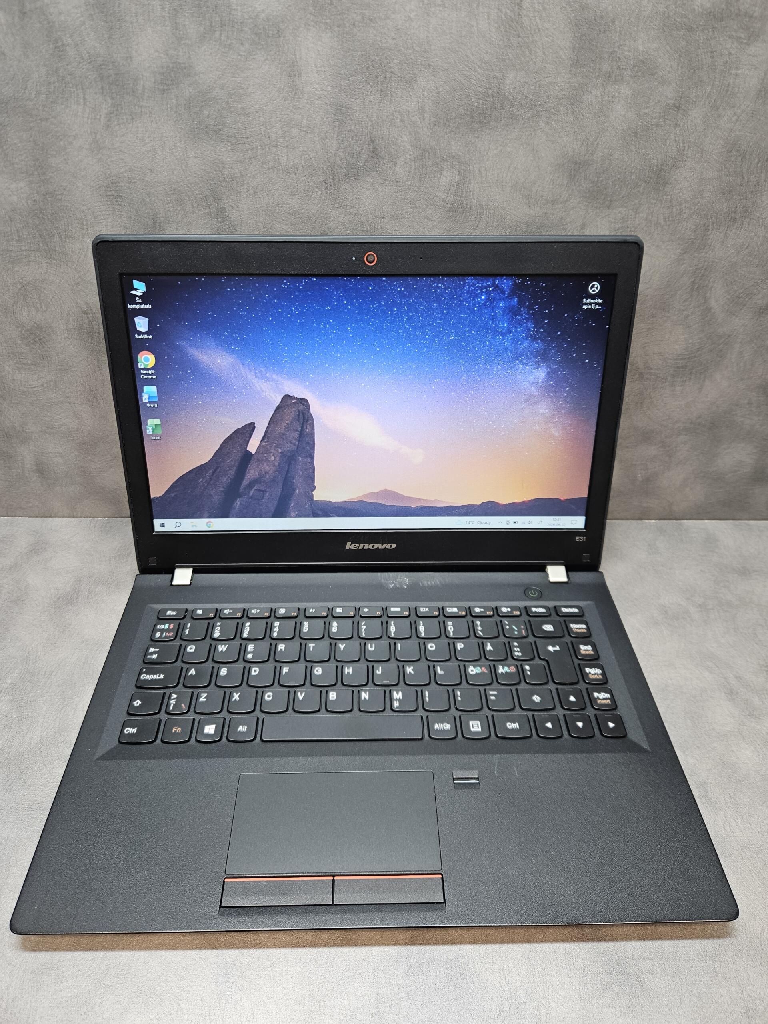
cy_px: 512
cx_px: 384
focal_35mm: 23
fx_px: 680
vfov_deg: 73.9
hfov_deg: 58.9
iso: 160
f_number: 1.8
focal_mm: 5.4
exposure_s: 1/100
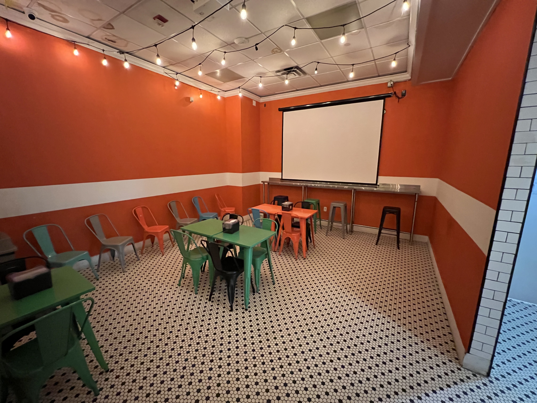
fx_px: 202
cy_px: 202
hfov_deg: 106.2
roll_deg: +0.2
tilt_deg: -10.6
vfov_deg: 89.9
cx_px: 268
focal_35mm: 13
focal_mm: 1.57
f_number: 1.8
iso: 1250
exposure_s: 1/40
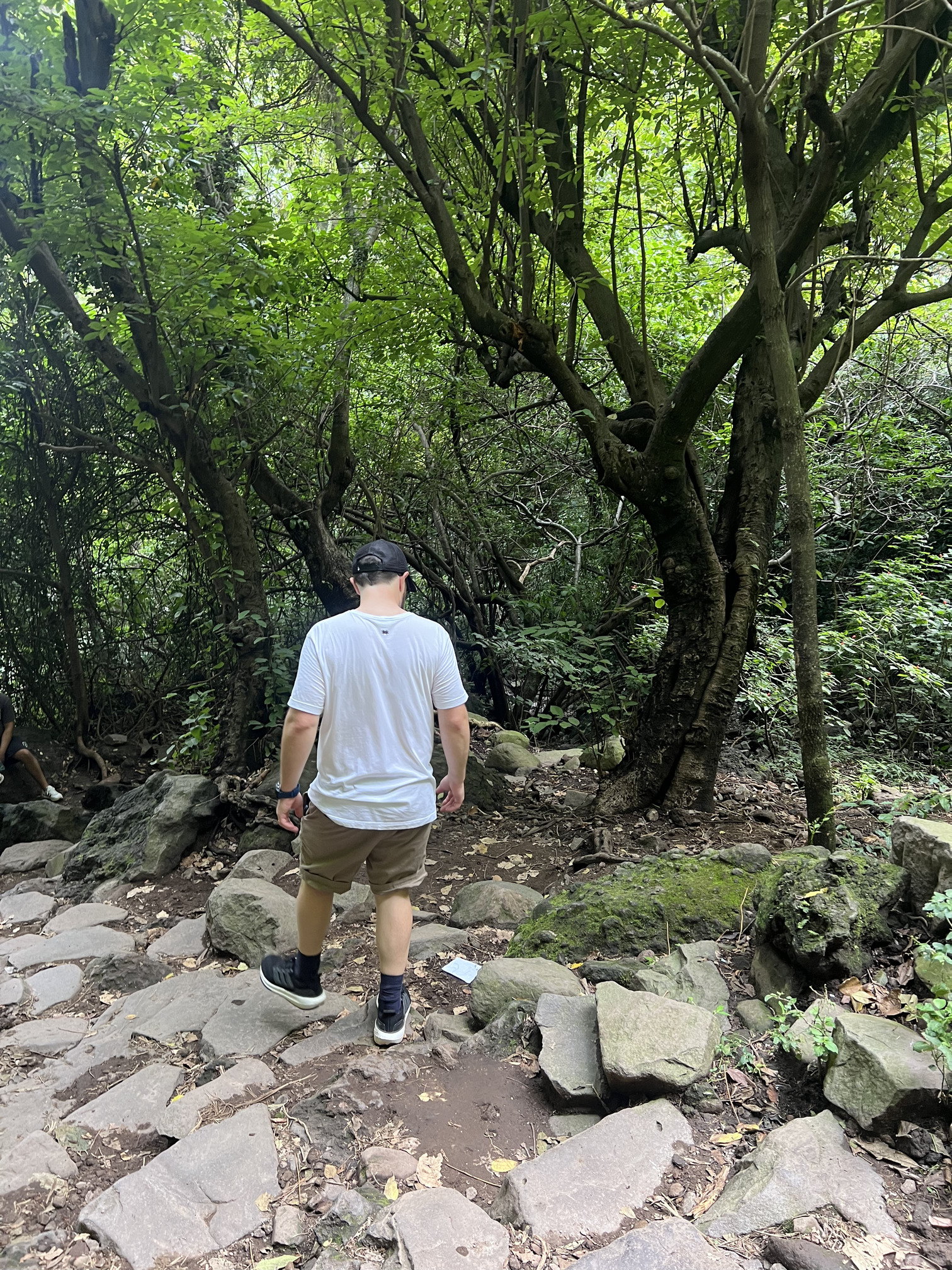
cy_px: 635
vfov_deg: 67.3
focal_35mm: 26
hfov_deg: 53.1
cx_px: 476
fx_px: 953
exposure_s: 1/70
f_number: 1.5
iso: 125
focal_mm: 5.7
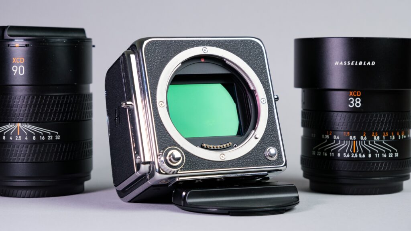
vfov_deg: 14.6
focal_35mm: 83
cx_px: 199
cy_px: 95
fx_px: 901
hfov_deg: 25.7
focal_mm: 48.5
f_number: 5.6
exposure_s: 1/30
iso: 400
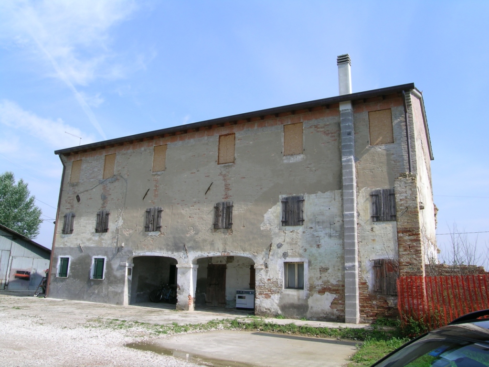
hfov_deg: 63.4
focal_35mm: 28
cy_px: 184
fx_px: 396
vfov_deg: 49.7
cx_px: 244
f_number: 6.3
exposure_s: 1/207
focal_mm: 5.8
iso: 50
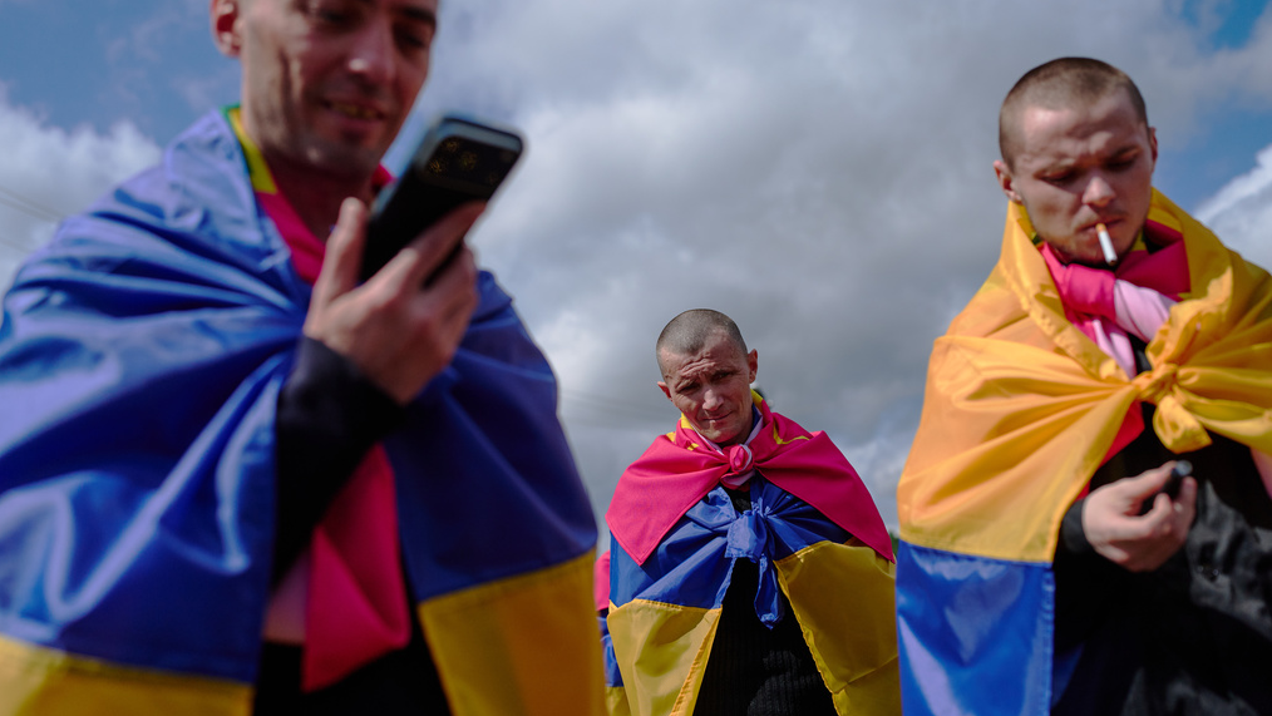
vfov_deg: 32.0
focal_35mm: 37
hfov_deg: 54.0
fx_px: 1248
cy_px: 305
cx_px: 640
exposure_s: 1/20000
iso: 400
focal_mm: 35
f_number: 2.5
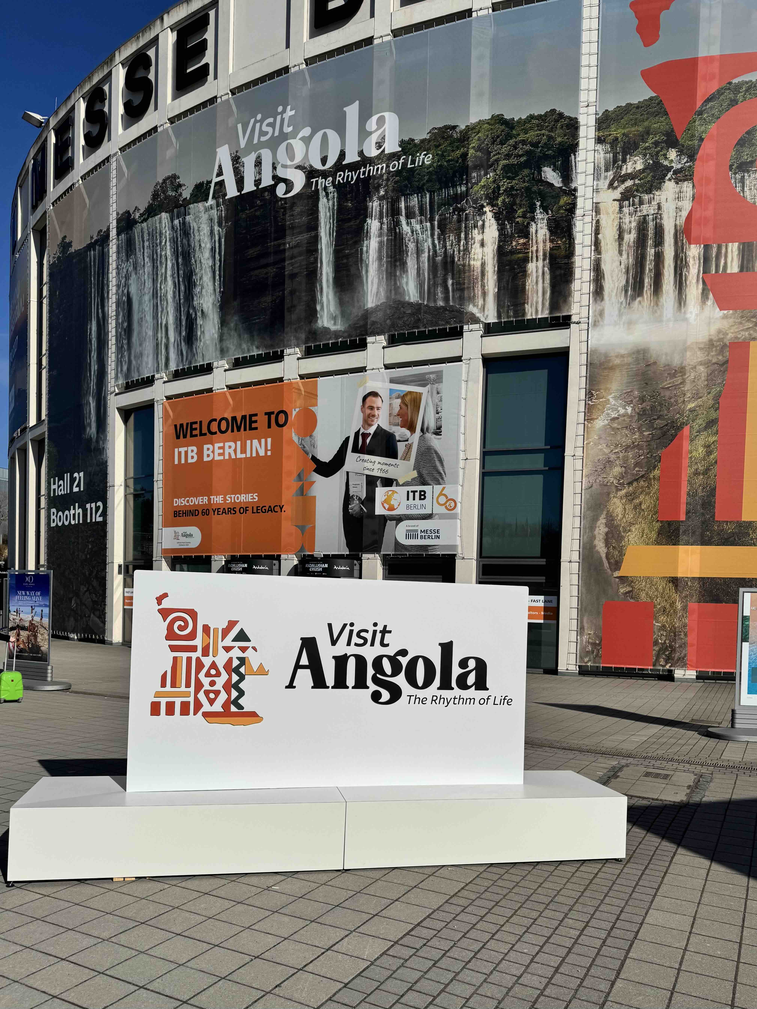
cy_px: 504
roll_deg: +0.6
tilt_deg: +1.2
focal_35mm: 24
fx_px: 700
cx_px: 378
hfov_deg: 56.8
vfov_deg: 71.6
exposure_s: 1/12346
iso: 64
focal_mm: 6.76
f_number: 1.78
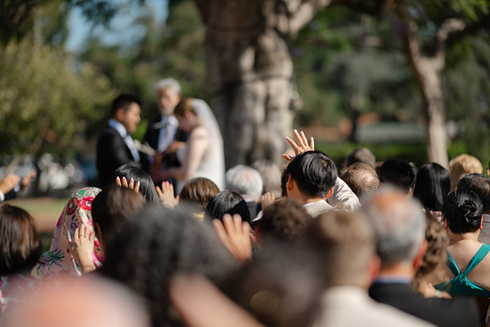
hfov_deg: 18.7
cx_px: 245
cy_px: 164
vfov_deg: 12.6
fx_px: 1484
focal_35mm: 109
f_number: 1.4
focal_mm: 105
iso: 64
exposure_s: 1/4000
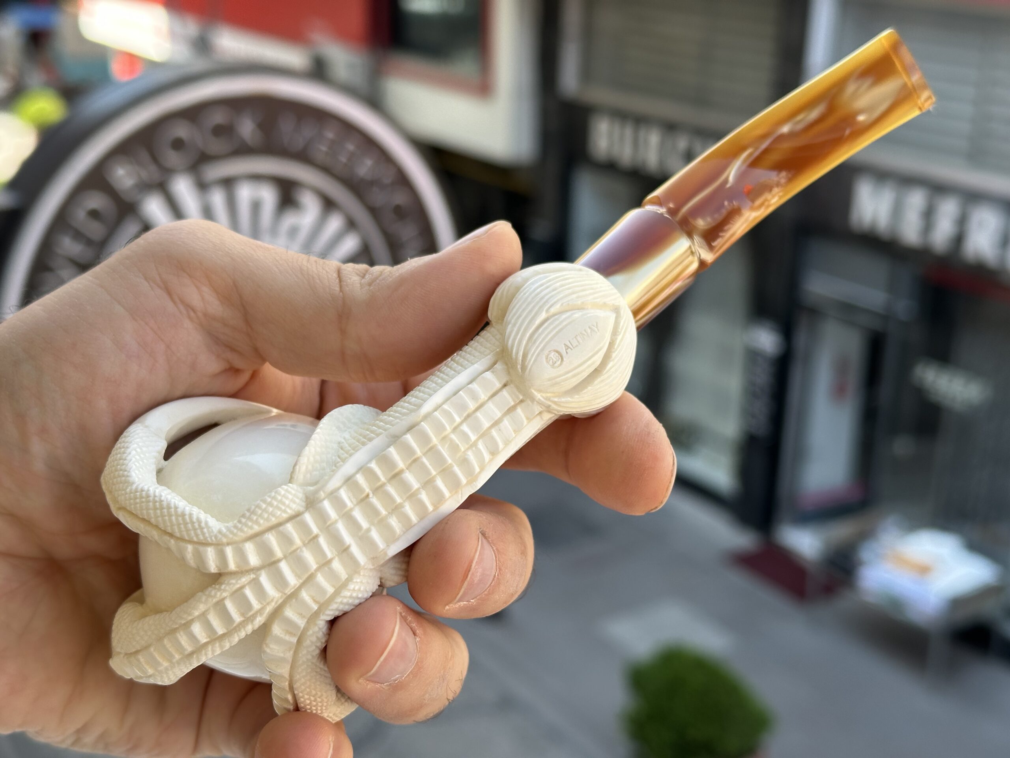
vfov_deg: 30.3
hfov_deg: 39.7
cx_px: 505
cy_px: 379
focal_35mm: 48
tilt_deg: -19.6
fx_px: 1401
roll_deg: -1.8
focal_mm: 6.86
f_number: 1.78
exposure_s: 1/496
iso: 64
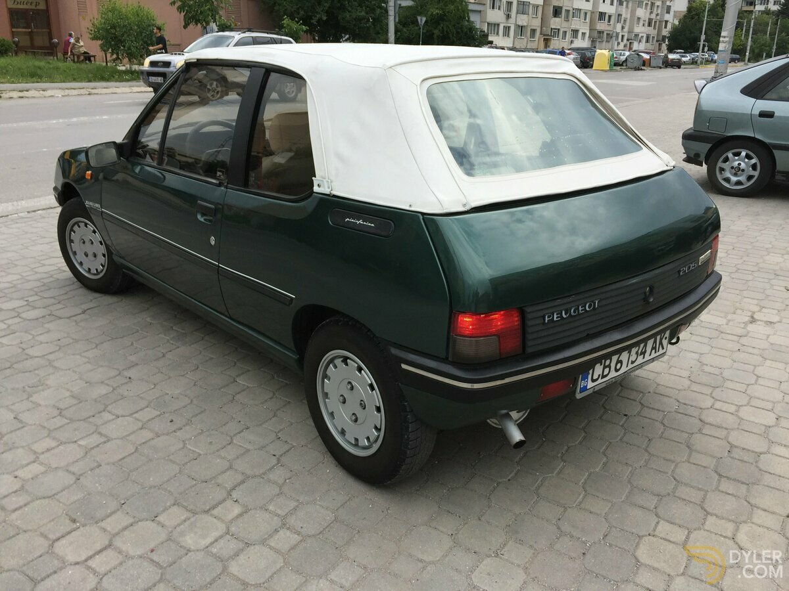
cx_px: 394
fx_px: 661
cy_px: 296
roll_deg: -0.4
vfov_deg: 48.2
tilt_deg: -19.8
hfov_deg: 61.7
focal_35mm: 29
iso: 32
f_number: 2.2
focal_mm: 4.15
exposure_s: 1/898
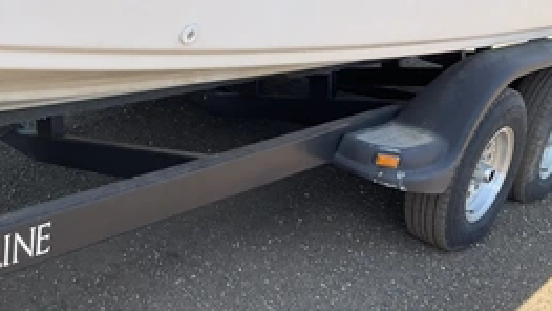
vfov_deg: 24.9
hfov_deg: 41.6
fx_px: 703
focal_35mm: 48
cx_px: 139
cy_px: 130
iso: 25
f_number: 1.8
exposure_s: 1/465
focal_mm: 3
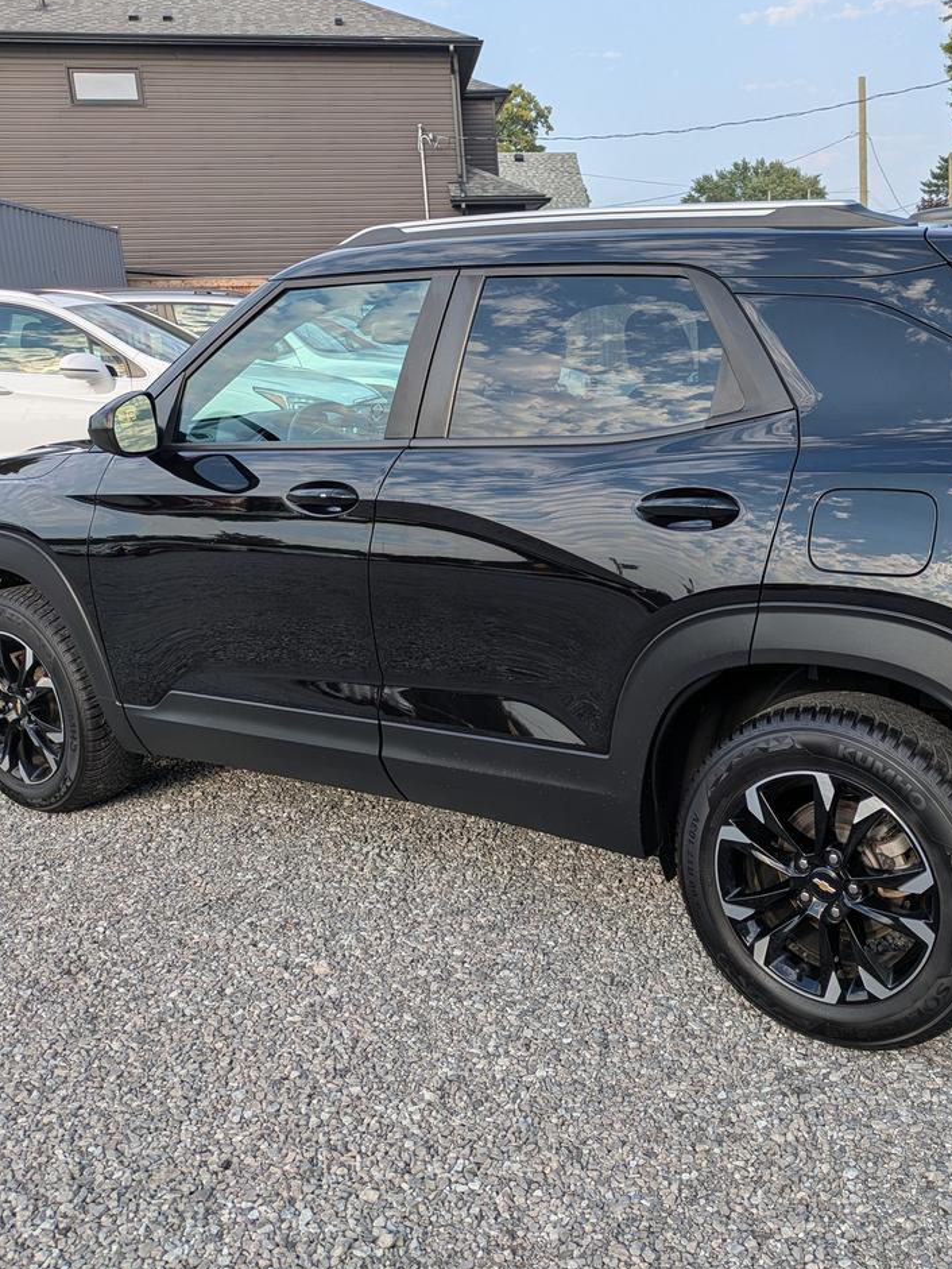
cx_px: 688
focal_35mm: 34
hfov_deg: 40.9
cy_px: 628
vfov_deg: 54.0
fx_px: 1246
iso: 43
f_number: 1.89
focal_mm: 5.43
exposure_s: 1/867
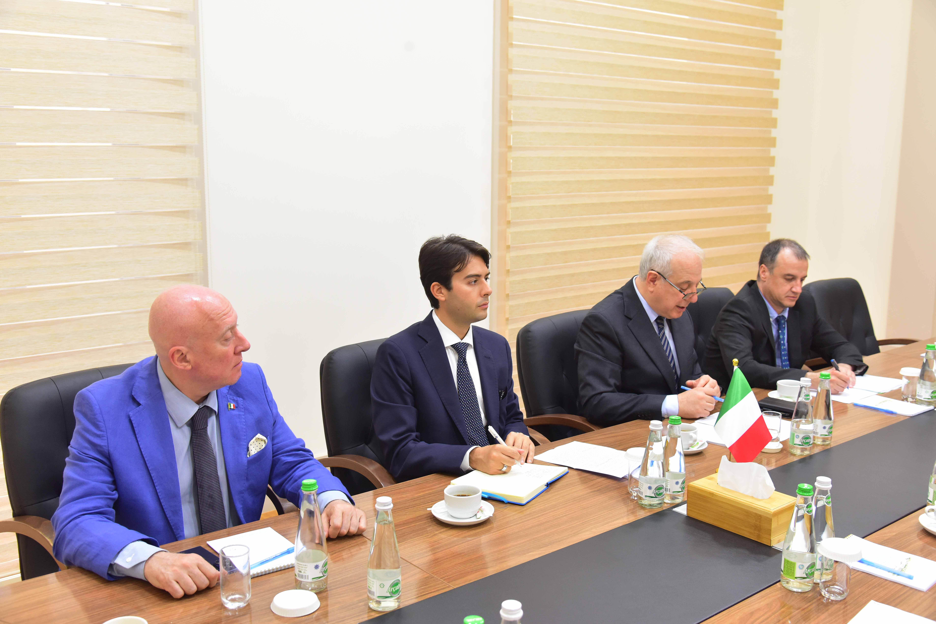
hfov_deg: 54.4
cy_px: 312
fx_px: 910
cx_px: 468
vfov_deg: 37.9
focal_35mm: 35
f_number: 5.6
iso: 1600
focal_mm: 35
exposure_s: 1/60
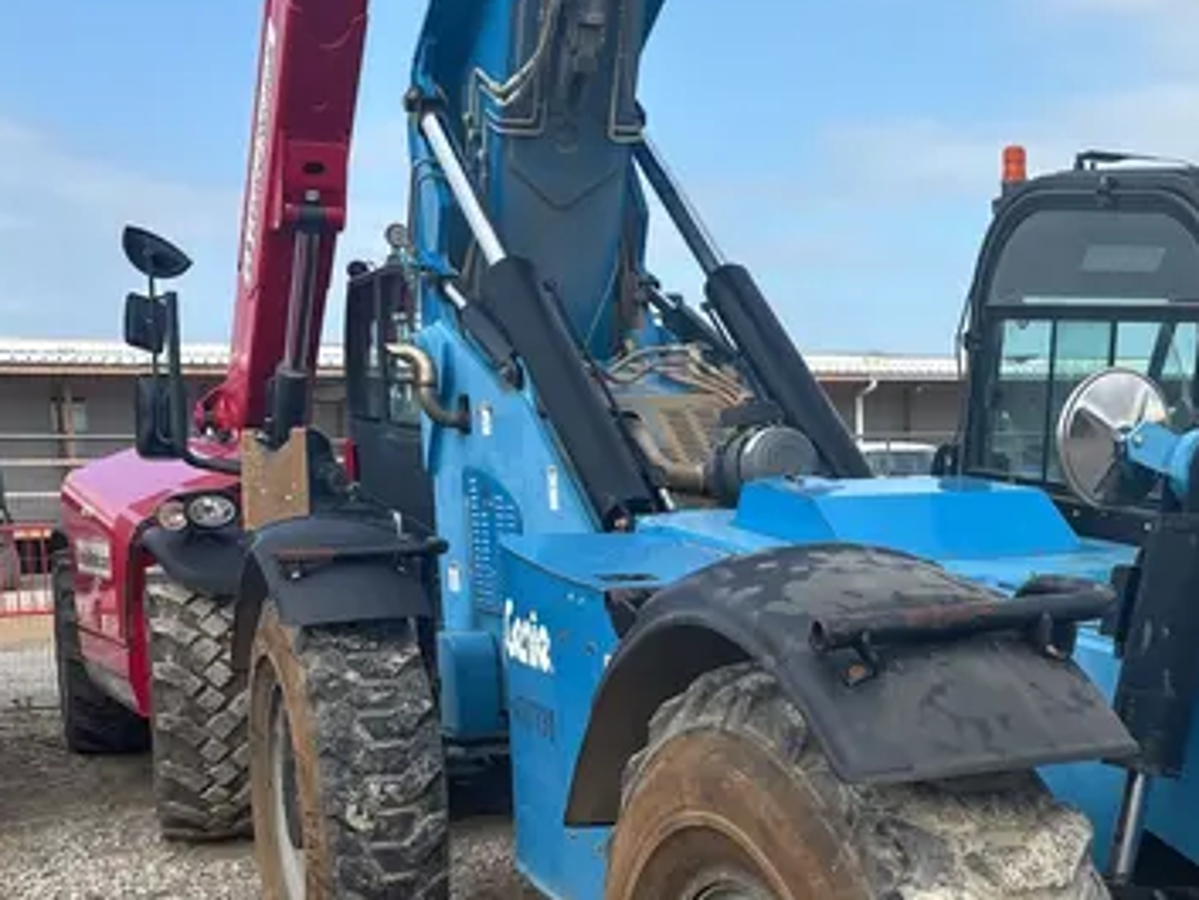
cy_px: 705
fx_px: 1871
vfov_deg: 26.6
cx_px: 900
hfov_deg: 34.8
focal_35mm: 54
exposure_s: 1/2288
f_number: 1.6
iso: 50
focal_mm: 5.96
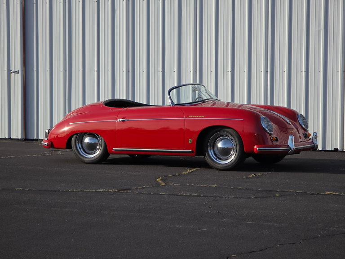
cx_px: 172
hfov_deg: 17.1
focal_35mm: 115
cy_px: 130
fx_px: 1146
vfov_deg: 12.9
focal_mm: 18.6
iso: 64
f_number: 3.4
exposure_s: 1/1205
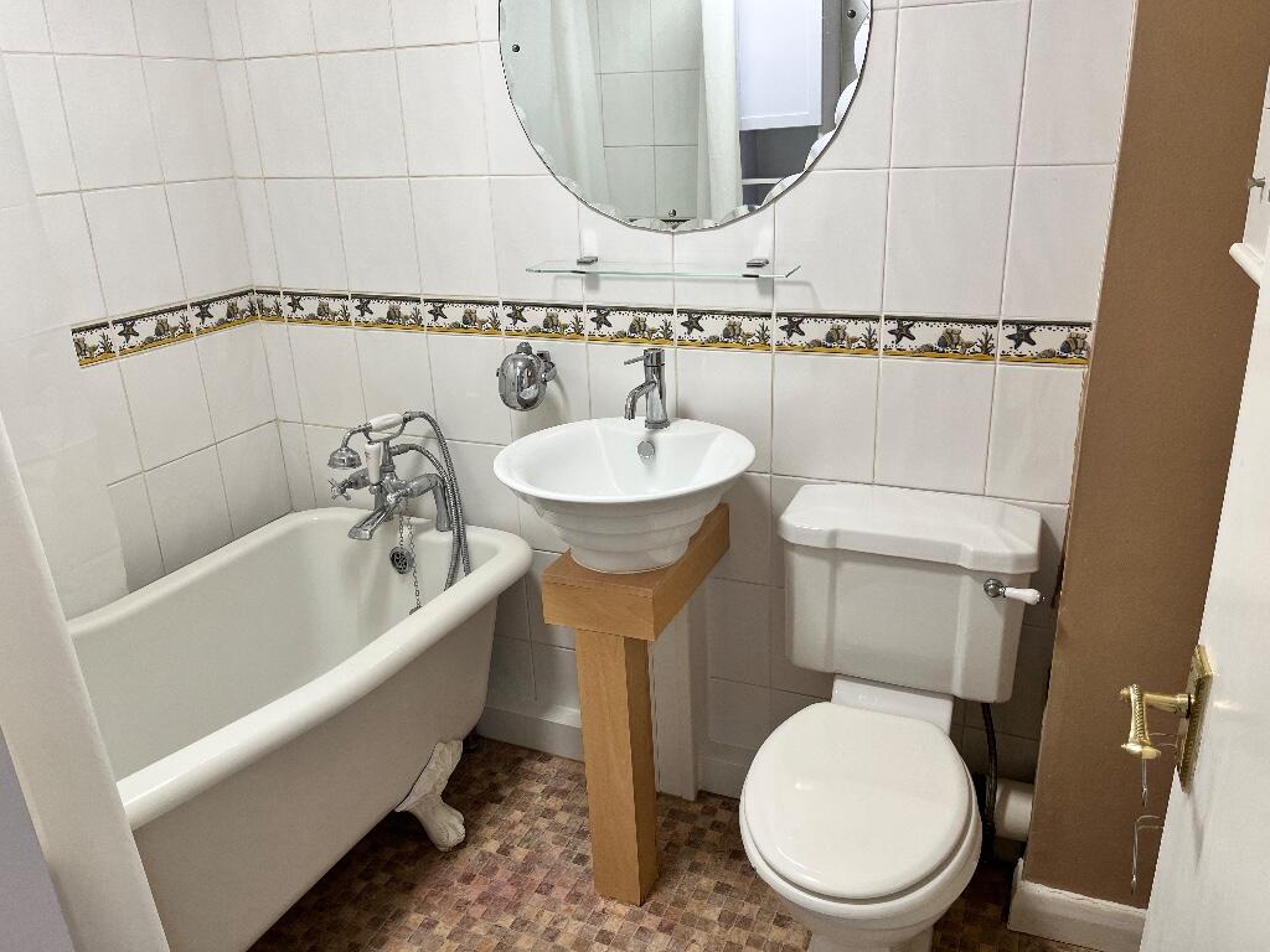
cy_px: 476
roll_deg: +1.6
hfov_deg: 67.3
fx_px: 954
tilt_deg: -19.4
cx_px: 635
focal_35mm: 26
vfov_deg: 53.1
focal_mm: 5.1
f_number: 1.6
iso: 100
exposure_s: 1/100
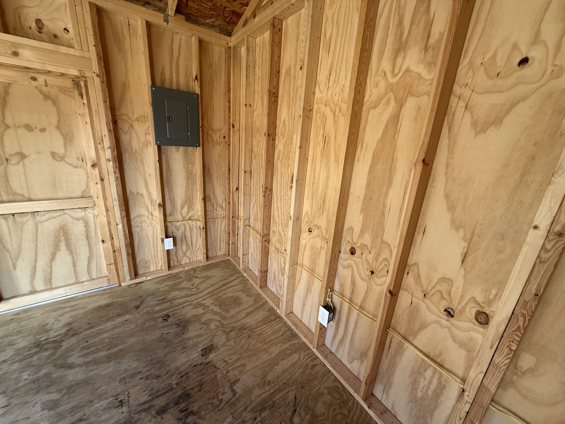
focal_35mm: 14
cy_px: 212
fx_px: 229
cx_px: 282
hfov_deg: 102.1
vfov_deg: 85.7
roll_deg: -8.2
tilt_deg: -17.1
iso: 100
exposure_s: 1/99
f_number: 2.2
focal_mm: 2.22
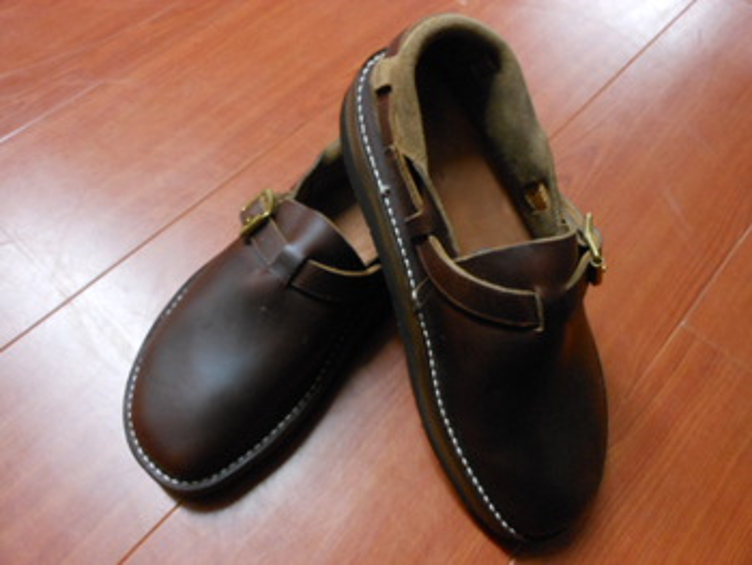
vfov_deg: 49.8
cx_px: 376
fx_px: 609
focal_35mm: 28
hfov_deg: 63.4
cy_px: 282
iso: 400
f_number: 3.7
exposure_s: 1/13
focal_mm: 5
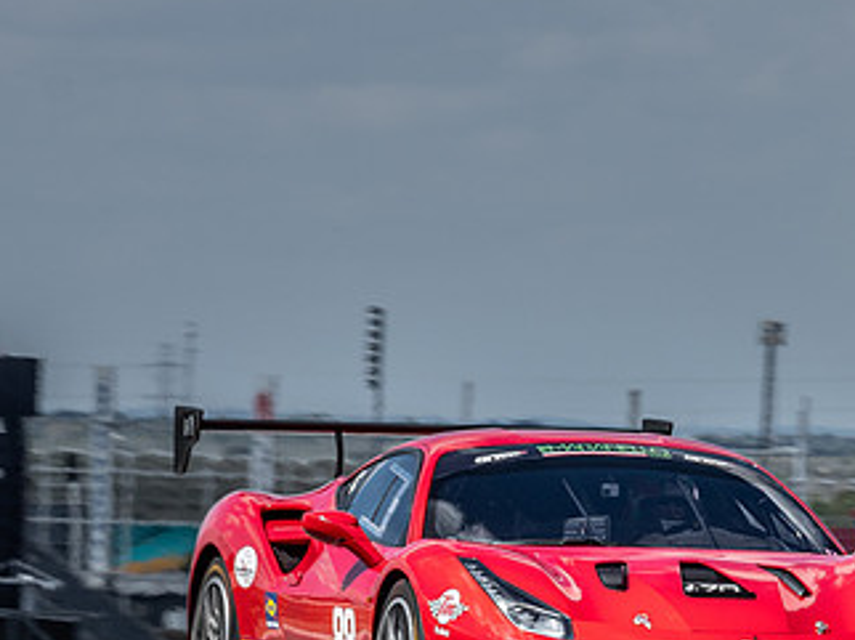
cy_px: 557
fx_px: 14587
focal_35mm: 591
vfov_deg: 2.5
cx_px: 728
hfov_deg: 3.4
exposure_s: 1/200
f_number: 14
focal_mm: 150
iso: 200
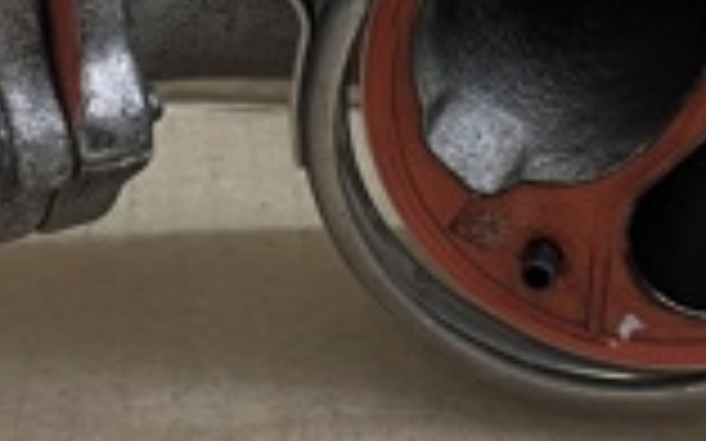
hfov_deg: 18.5
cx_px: 153
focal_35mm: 112
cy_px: 65
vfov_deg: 11.6
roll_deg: -2.7
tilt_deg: -24.2
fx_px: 2154
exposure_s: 1/50
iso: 125
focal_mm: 4.2
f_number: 1.6
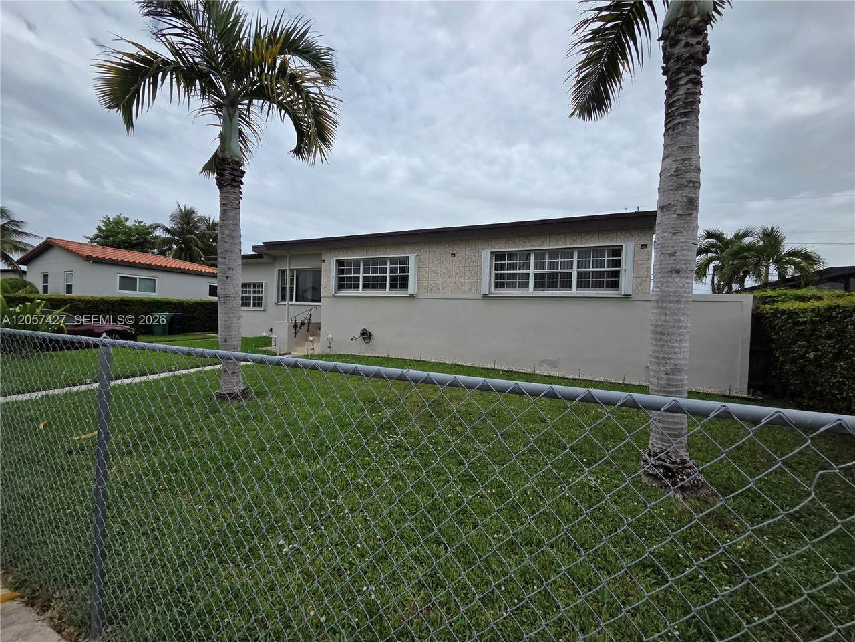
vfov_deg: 89.9
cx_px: 428
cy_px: 321
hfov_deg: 106.2
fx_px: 321
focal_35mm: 13
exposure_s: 1/2985
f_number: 2.2
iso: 50
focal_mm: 2.2
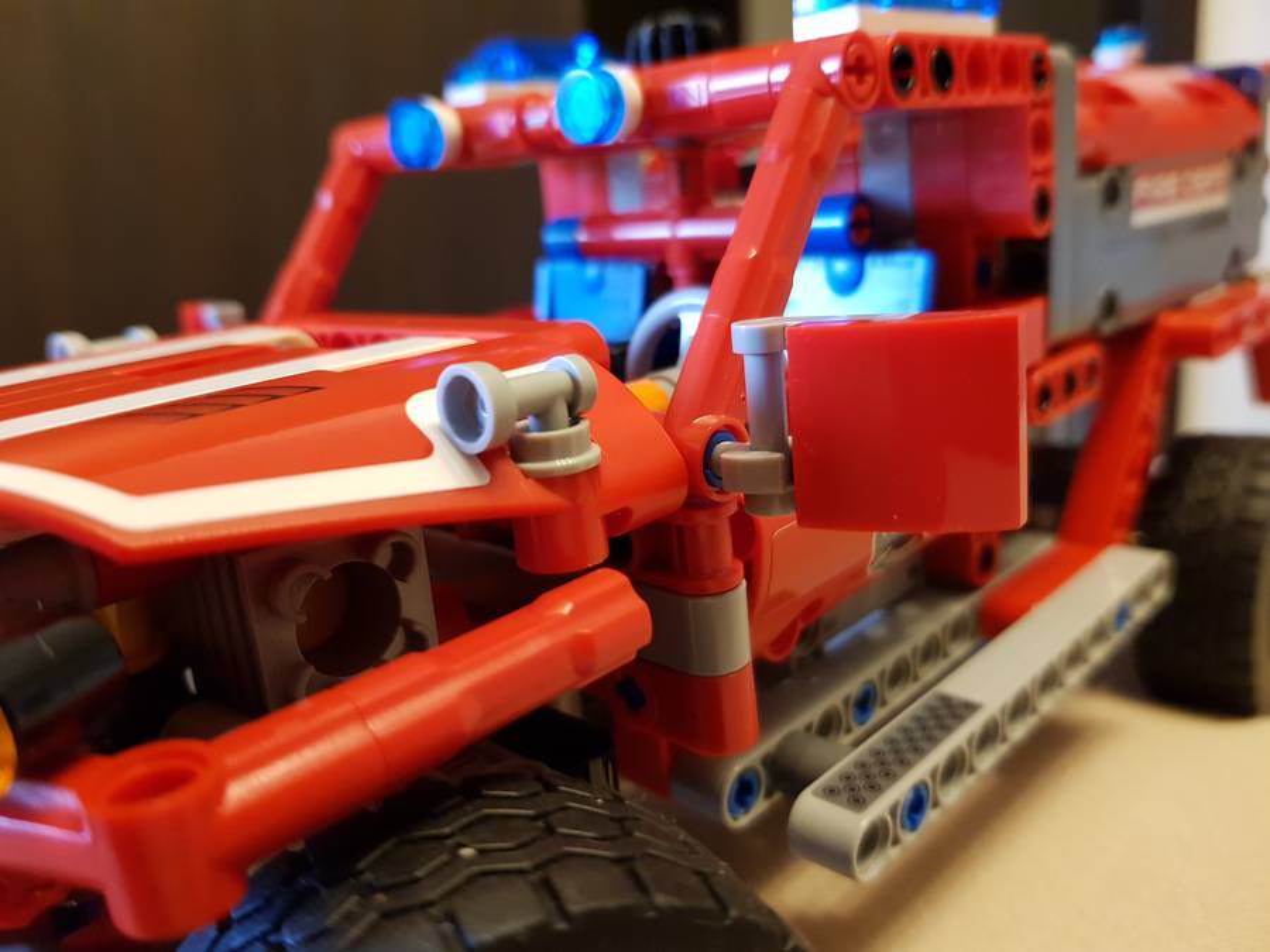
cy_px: 476
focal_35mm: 26
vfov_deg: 53.1
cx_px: 635
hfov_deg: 67.3
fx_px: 954
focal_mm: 4.3
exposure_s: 1/10
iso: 320
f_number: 1.7
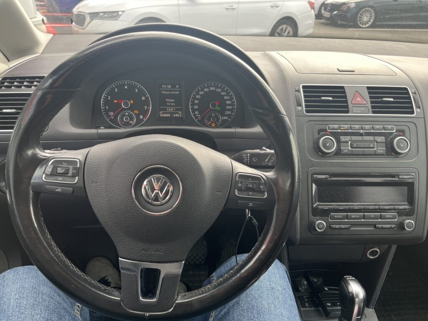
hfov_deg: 67.3
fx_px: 321
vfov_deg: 53.1
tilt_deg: -29.8
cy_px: 160
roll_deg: +0.3
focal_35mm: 26
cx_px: 214
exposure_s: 1/164
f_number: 1.6
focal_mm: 5.1
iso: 50
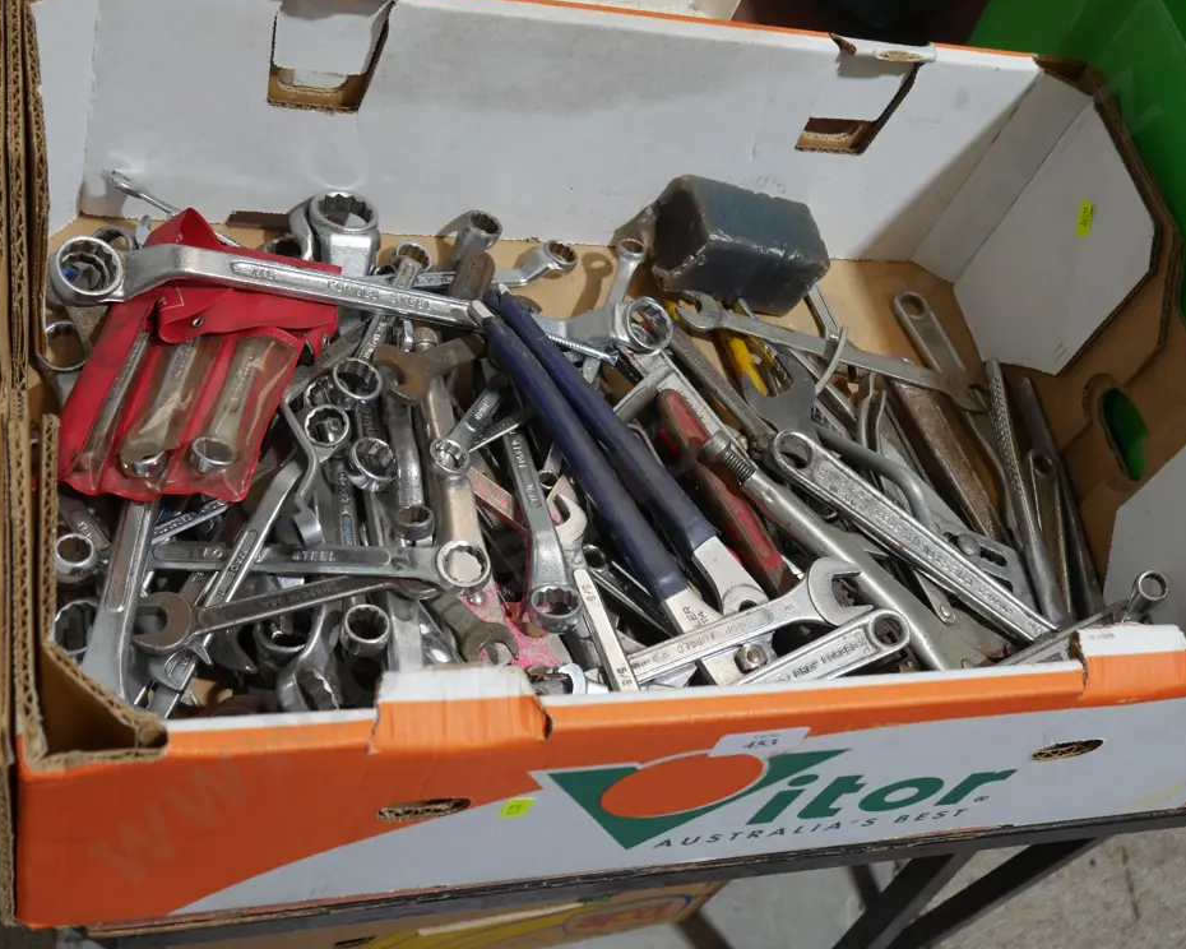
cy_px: 480
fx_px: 1509
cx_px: 624
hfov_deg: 42.9
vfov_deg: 34.9
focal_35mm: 43
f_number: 4.5
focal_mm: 20
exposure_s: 1/60
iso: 400
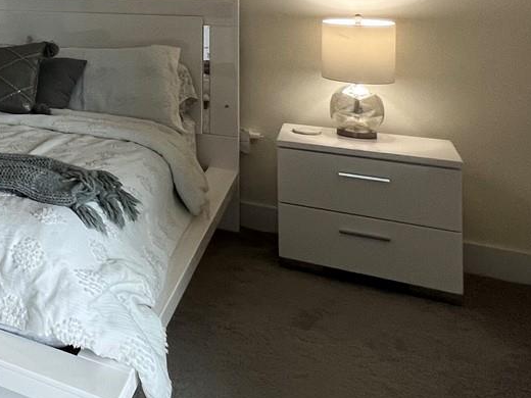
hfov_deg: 33.8
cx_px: -159
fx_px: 614
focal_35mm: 40
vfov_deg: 32.6
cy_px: -13
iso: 160
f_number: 1.8
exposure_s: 1/120
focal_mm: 1.57
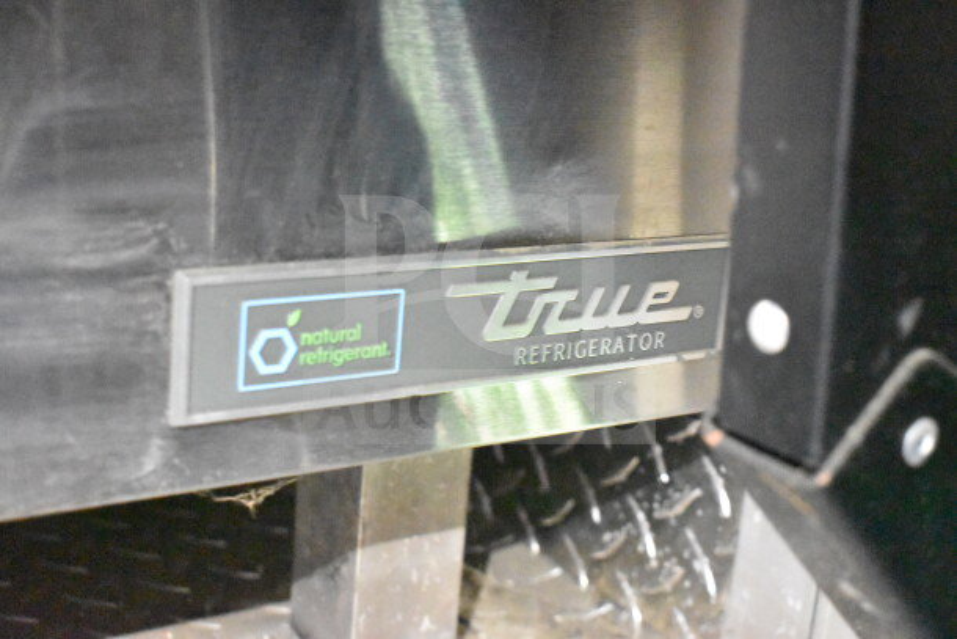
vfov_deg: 25.1
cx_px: 478
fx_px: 1436
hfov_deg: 36.9
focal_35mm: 54
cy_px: 320
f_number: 4.8
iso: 25600
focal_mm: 36
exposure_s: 1/50
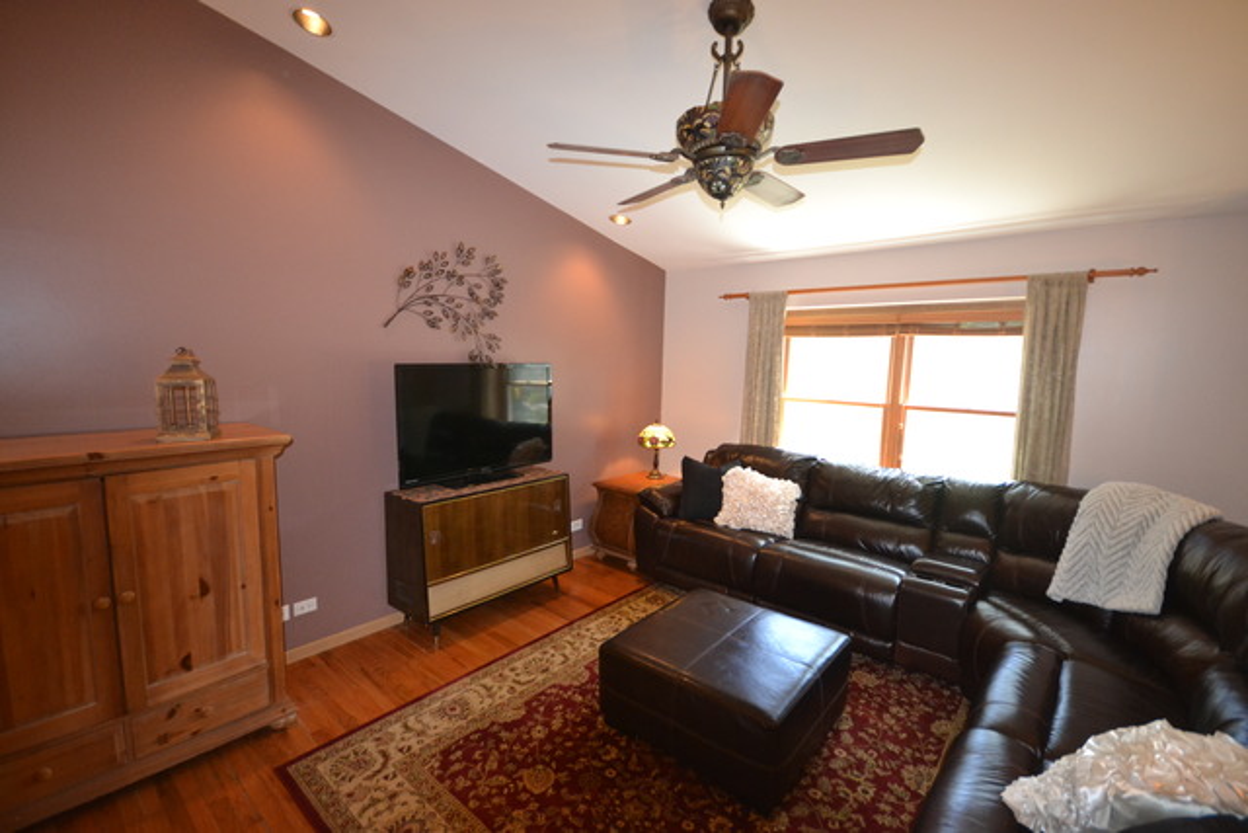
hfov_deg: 100.4
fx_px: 520
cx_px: 624
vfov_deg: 77.4
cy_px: 416
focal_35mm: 15
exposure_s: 1/60
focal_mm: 10
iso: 1800
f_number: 4
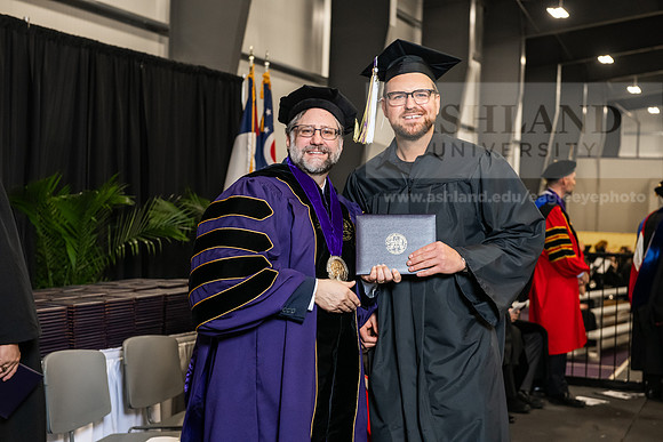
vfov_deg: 21.9
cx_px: 332
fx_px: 1142
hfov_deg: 32.4
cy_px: 221
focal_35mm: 62
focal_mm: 62
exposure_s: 1/200
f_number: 5
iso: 2500
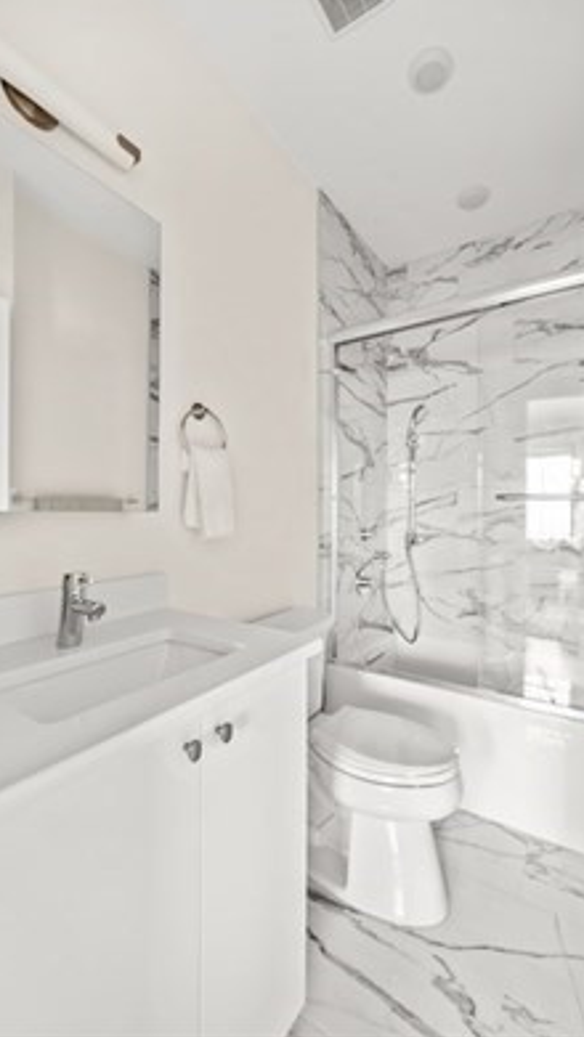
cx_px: 328
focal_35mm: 15
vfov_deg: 103.0
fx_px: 413
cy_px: 509
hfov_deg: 70.3
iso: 100
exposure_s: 1/1.25
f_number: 6.3
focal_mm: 14
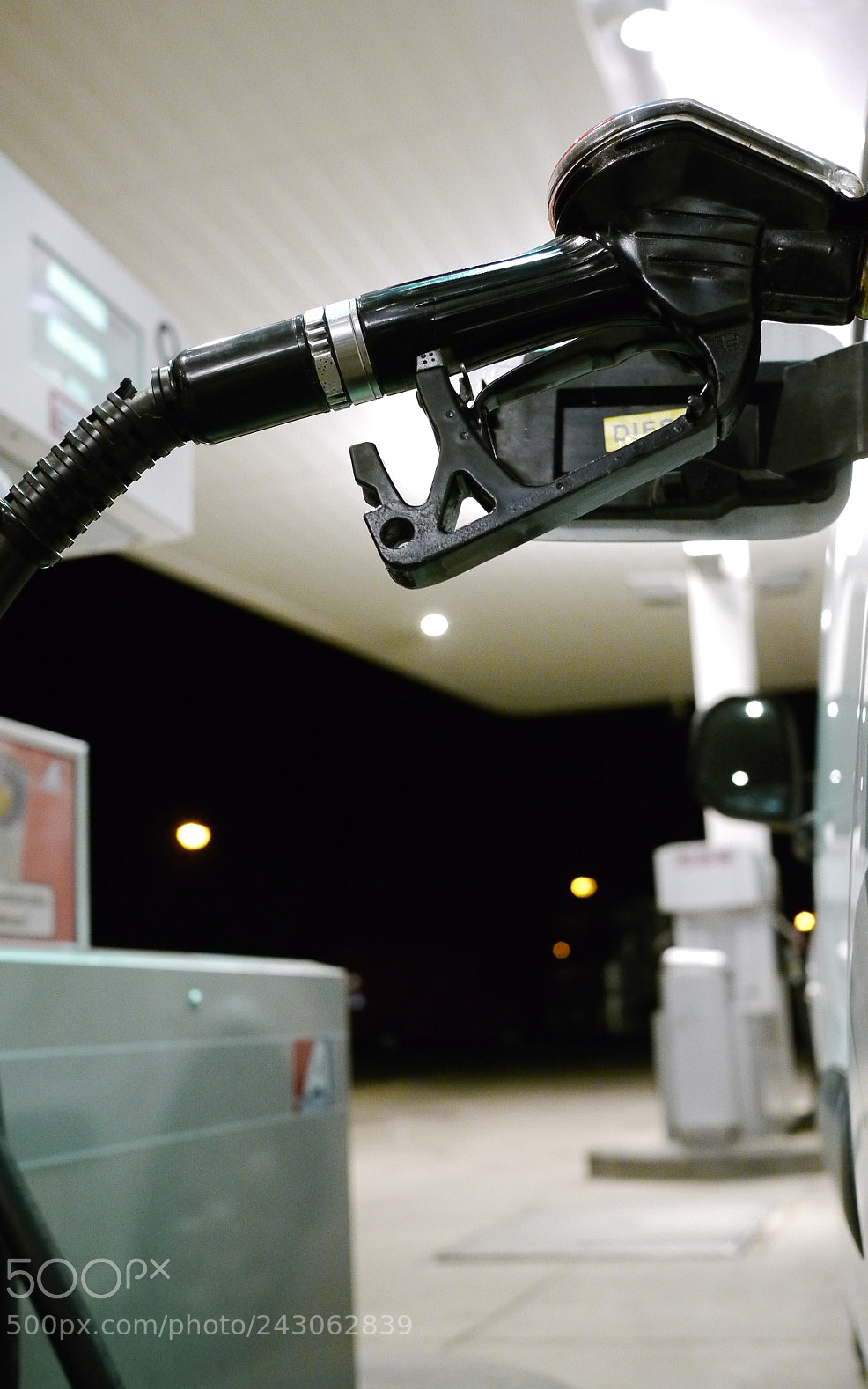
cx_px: 480
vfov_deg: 46.2
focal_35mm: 43
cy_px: 690
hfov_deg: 29.8
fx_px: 1628
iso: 1600
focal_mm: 20
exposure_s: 1/50
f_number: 2.5
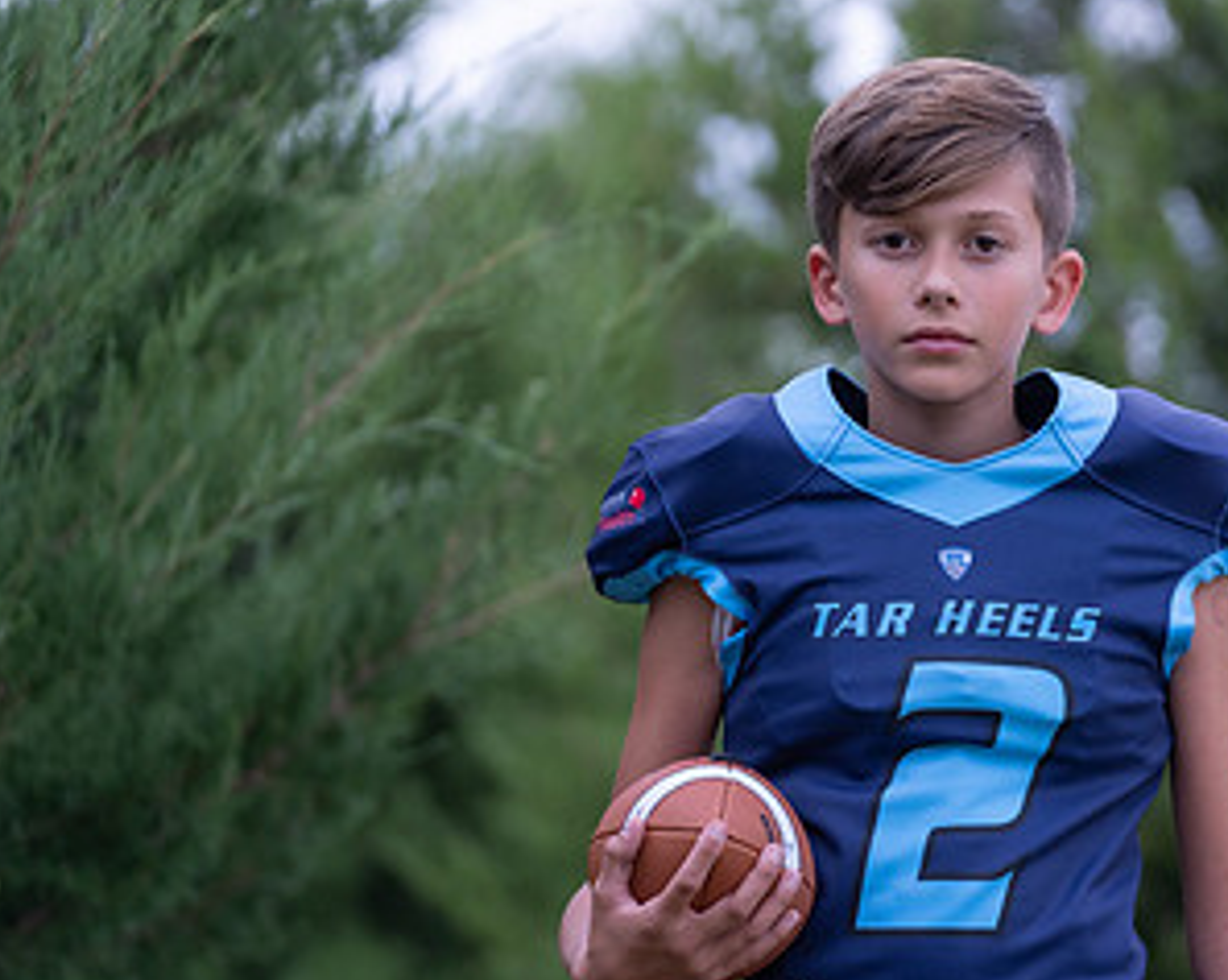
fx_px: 8060
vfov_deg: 7.0
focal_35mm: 222
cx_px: 1001
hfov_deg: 8.7
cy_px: 577
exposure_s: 1/320
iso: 500
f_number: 2.8
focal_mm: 121
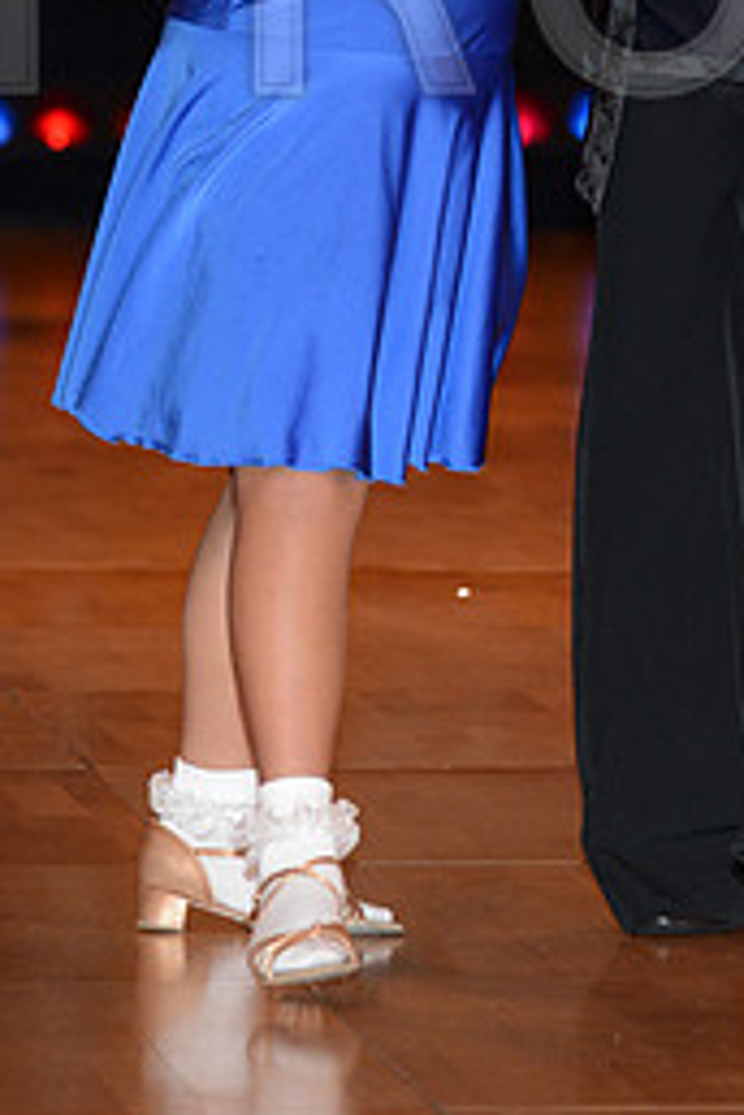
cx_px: 629
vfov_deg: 4.8
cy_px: -65
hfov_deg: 3.2
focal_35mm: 427
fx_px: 13236
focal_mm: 190
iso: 1000
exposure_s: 1/250
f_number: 5.6
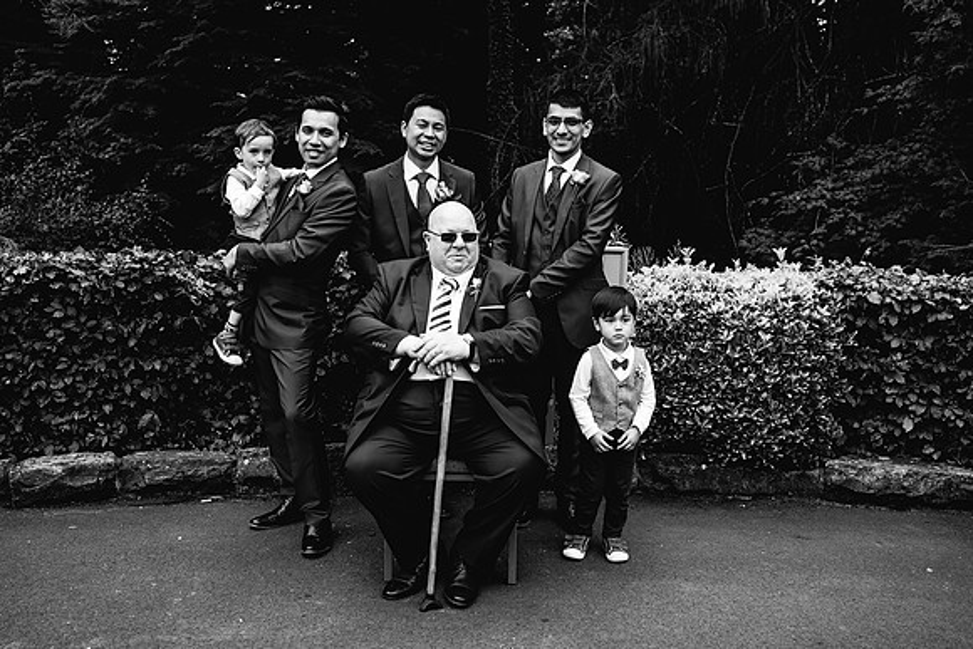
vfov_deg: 36.6
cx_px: 487
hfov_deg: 52.8
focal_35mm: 36
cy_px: 325
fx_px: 981
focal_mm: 35
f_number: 4
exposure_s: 1/500
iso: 200
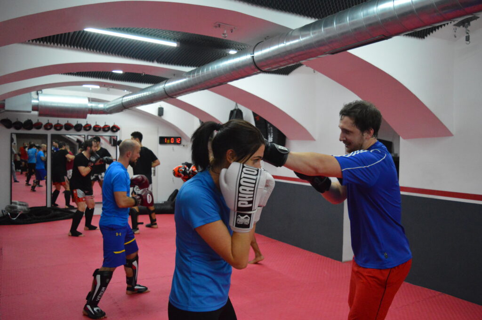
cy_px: 160
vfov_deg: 41.6
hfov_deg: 59.5
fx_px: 421
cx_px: 241
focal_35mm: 32
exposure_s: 1/250
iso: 3200
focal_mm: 21
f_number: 3.8
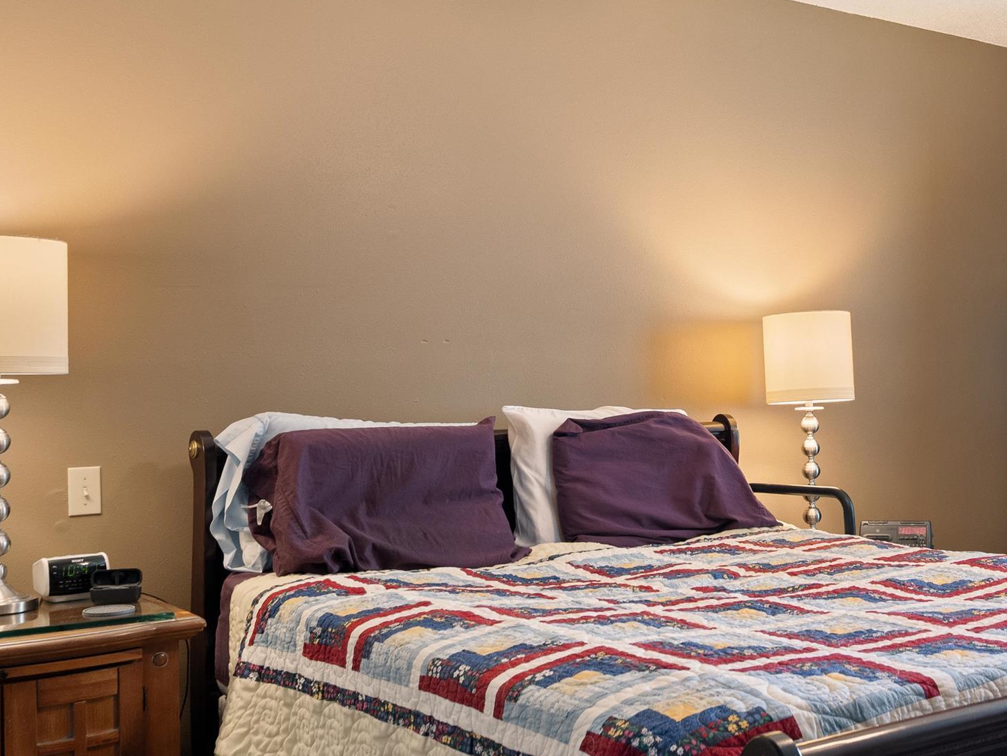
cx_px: 868
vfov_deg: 32.2
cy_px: 350
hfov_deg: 39.6
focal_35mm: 45
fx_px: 1309
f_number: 7.1
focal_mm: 22
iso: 1250
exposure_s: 1/3
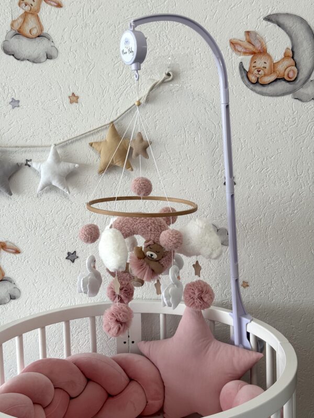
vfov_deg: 39.7
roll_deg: +1.8
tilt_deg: -8.0
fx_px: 581
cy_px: 209
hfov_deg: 30.3
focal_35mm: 48
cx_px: 157
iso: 64
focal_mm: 6.76
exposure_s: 1/297
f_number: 1.78
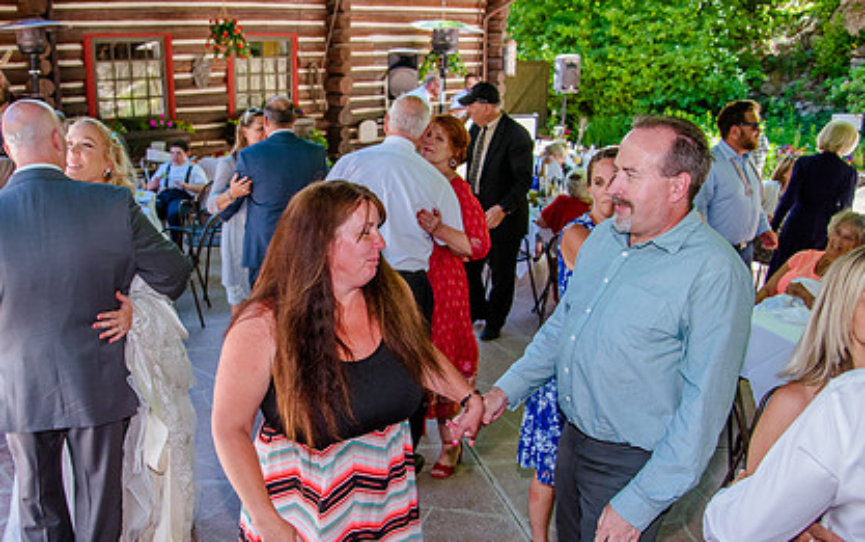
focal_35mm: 34
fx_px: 802
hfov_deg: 55.9
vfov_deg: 37.3
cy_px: 301
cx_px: 313
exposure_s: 1/400
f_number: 4
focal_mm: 24
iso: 1250
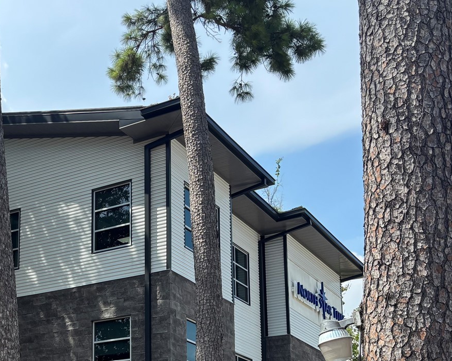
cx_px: 83
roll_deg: -0.5
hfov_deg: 31.1
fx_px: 789
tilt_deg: +10.6
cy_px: 352
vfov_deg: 24.7
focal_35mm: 59
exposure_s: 1/1522
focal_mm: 5.96
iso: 50
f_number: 1.6
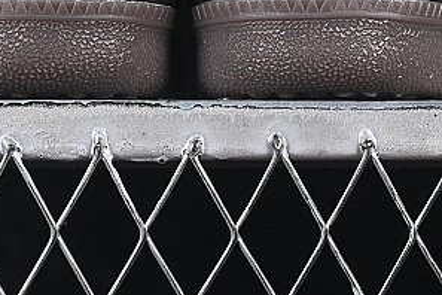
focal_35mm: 273
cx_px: 222
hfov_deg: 7.5
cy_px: -231
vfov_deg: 5.0
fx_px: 3352
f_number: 6.3
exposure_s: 1/60
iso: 160
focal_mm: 50
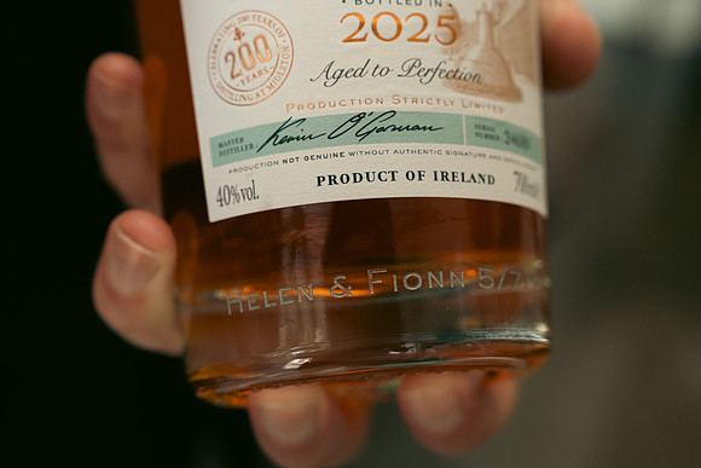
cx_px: 350
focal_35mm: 56
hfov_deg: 35.6
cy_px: 234
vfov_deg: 24.2
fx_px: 1091
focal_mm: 56
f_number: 5.6
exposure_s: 1/250
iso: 2500
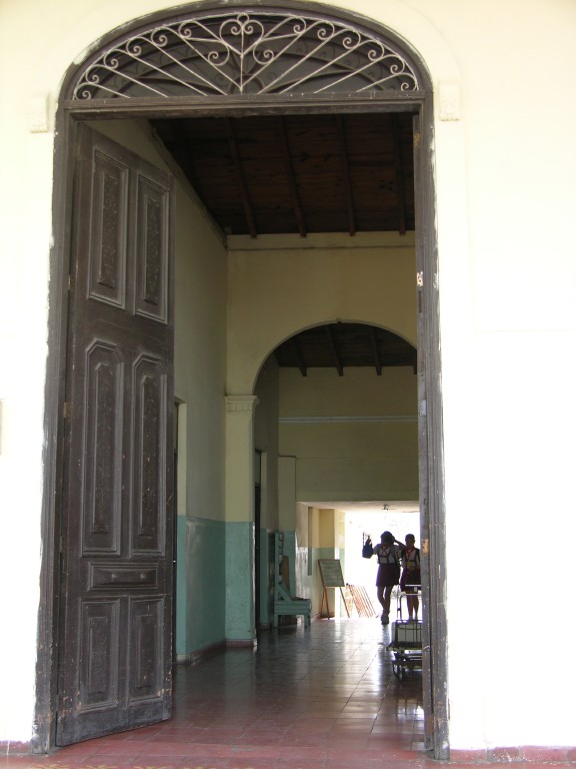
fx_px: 1021
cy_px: 384
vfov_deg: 41.2
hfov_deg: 31.5
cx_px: 288
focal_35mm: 46
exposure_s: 1/30.7
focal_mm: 11.6
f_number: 3
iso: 50
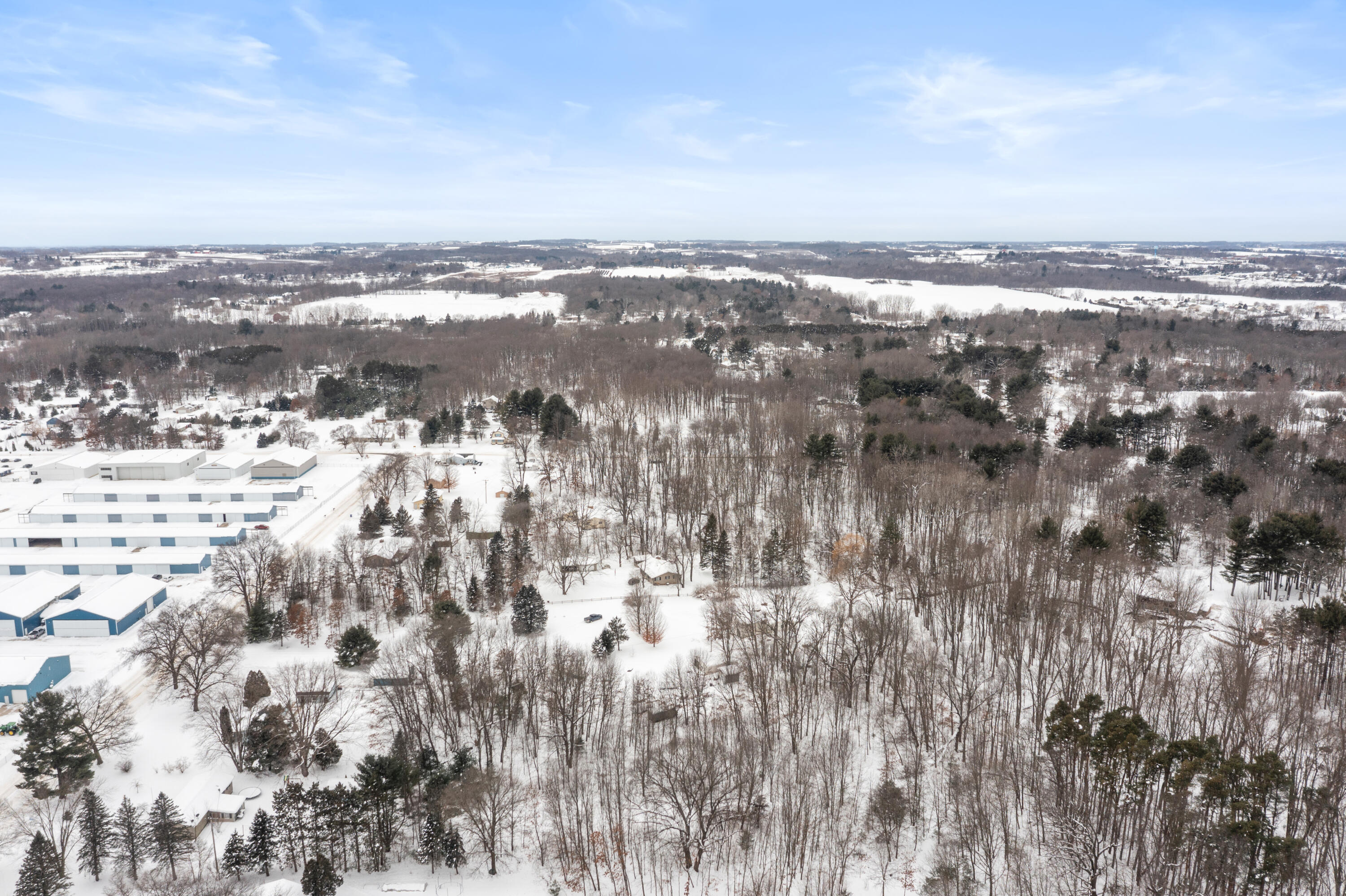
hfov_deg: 65.5
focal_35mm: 28
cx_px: 673
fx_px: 1046
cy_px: 448
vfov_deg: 46.4
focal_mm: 10.26
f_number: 5
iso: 100
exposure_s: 1/320
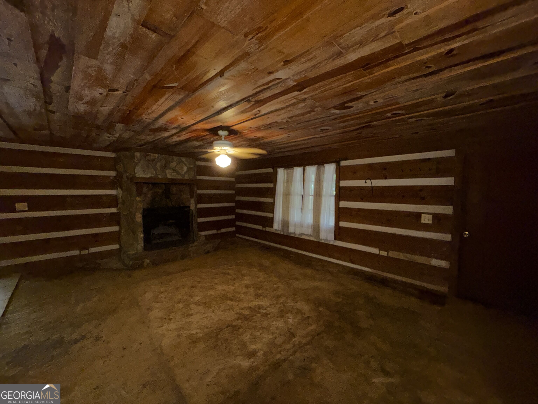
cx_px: 269
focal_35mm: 14
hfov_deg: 102.1
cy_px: 202
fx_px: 218
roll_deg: +0.1
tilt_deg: -3.6
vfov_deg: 85.7
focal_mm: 2.22
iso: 640
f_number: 2.2
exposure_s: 1/26
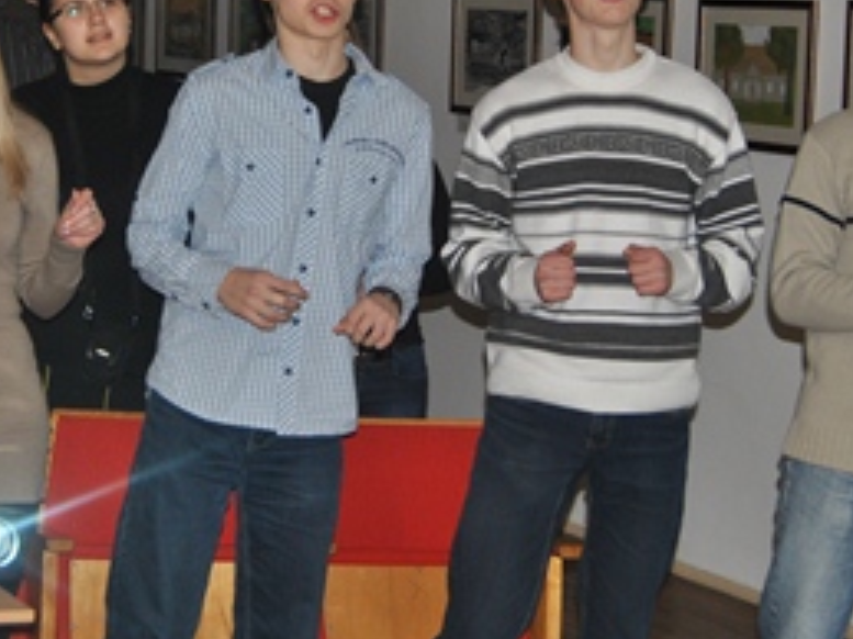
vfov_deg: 14.7
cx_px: 188
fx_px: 2463
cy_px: 161
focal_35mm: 100
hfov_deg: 19.5
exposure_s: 1/60
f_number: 4
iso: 200
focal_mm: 28
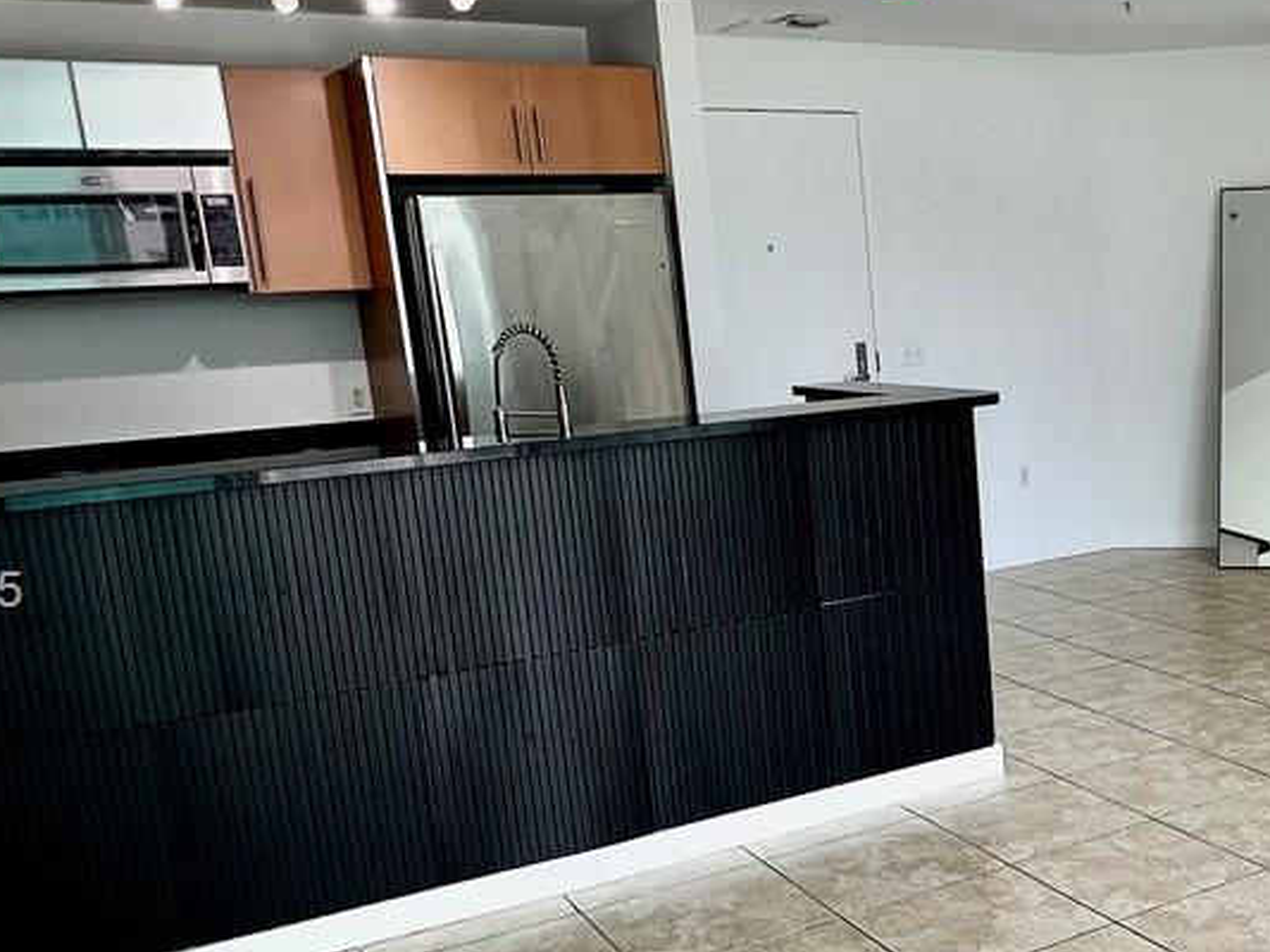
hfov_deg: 43.3
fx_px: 1431
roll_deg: +2.8
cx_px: 1168
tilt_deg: -12.7
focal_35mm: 39
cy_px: 595
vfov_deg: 36.6
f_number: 1.8
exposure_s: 1/120
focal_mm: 1.57
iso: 40
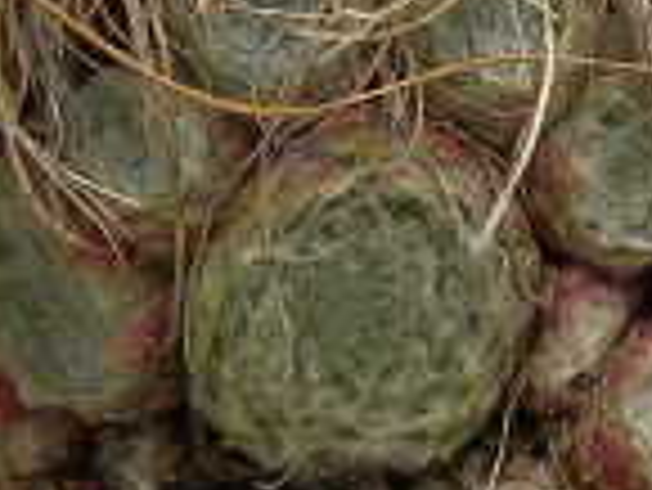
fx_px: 3431
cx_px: 535
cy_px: 607
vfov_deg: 8.1
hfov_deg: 10.8
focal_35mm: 182
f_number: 3.2
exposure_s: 1/200
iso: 64
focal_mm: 5.9
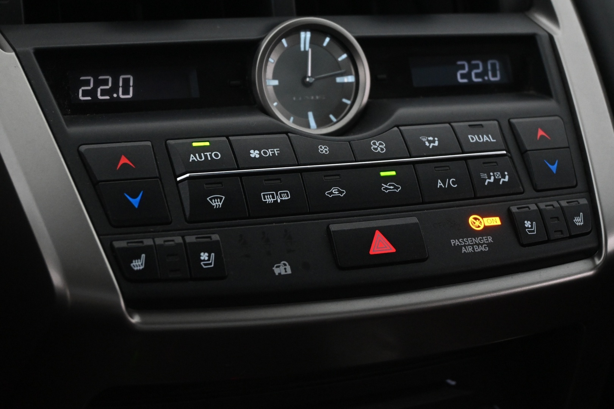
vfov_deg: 22.1
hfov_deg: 32.6
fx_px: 1049
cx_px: 307
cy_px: 204
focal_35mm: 62
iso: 4000
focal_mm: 41
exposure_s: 1/60
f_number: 5.6
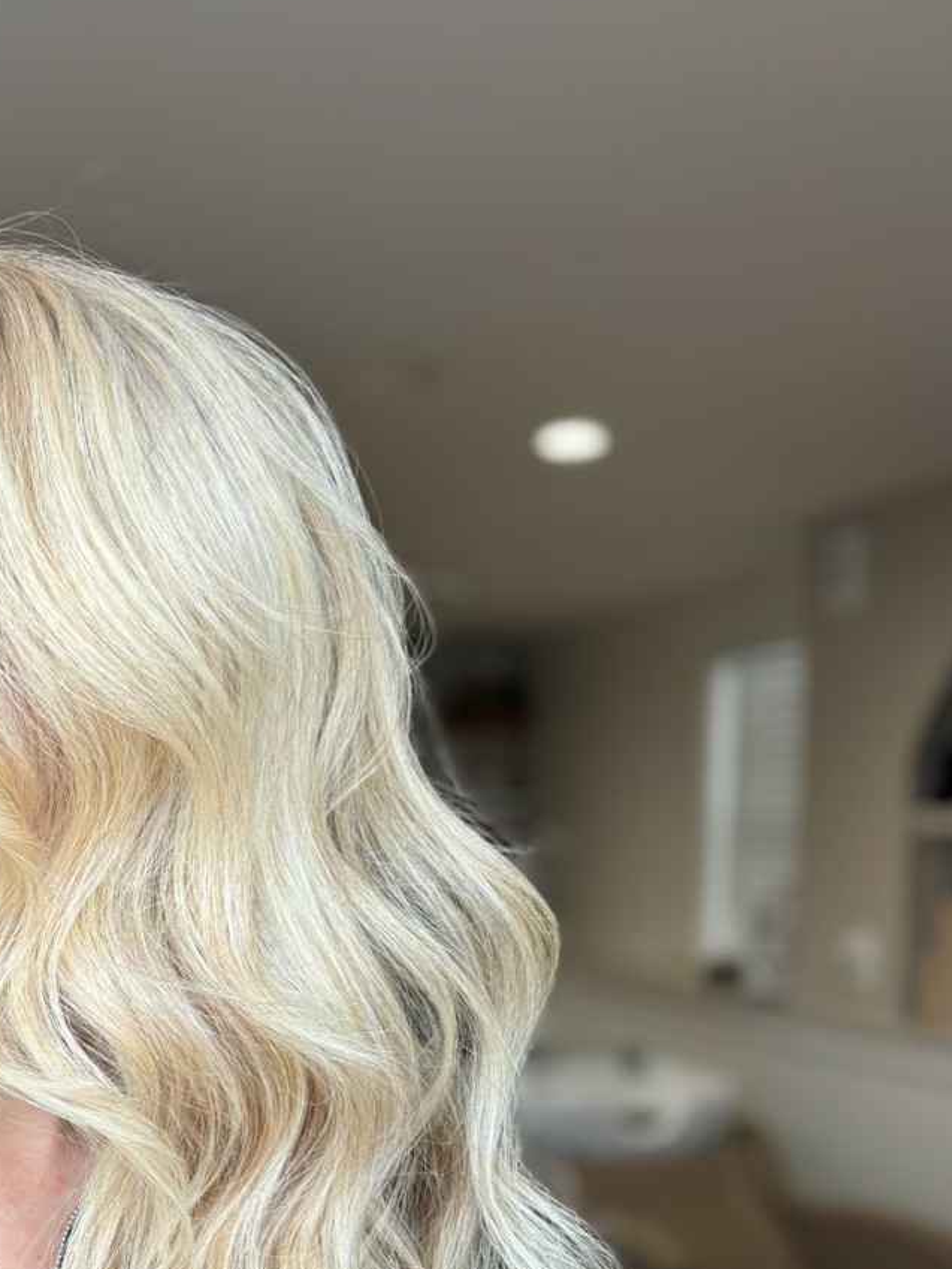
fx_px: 1796
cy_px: 933
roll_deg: -2.2
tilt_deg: -2.5
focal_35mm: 49
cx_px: 85
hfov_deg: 28.5
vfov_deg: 38.0
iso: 64
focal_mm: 5.96
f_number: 1.6
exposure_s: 1/121
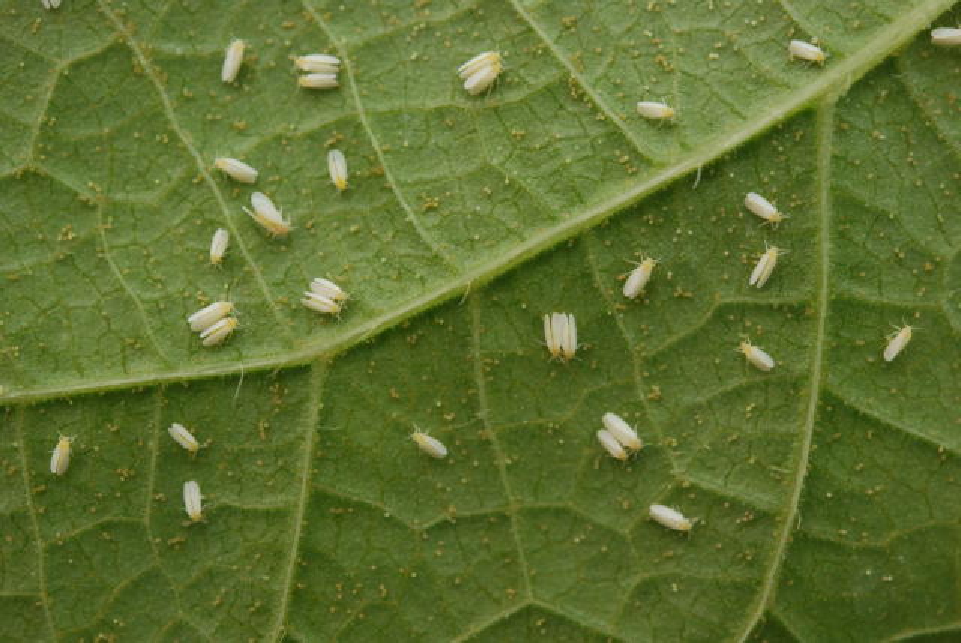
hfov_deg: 22.6
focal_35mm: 90
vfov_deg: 15.2
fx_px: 2405
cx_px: 480
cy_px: 322
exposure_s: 1/40
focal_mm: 60
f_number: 10
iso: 1000
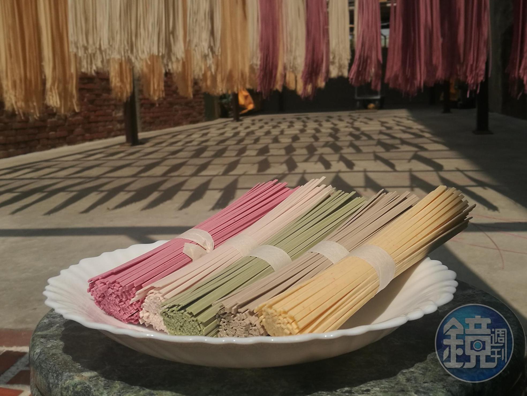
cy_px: 198
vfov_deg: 36.8
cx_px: 264
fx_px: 594
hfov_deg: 47.9
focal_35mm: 39
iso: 50
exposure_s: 1/2174
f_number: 2.2
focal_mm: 4.5
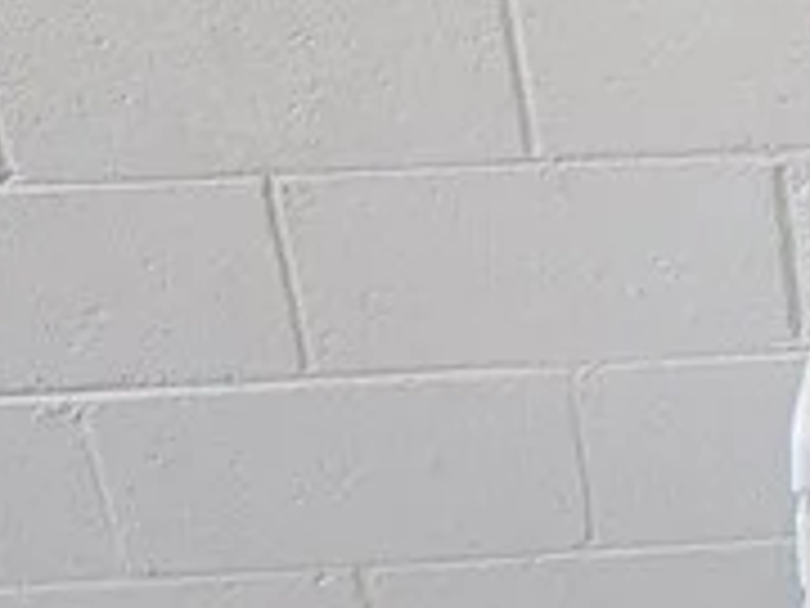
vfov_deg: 18.5
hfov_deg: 20.8
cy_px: -180
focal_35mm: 74
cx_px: 1328
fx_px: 1732
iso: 400
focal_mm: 2.2
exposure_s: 1/30
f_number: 2.2
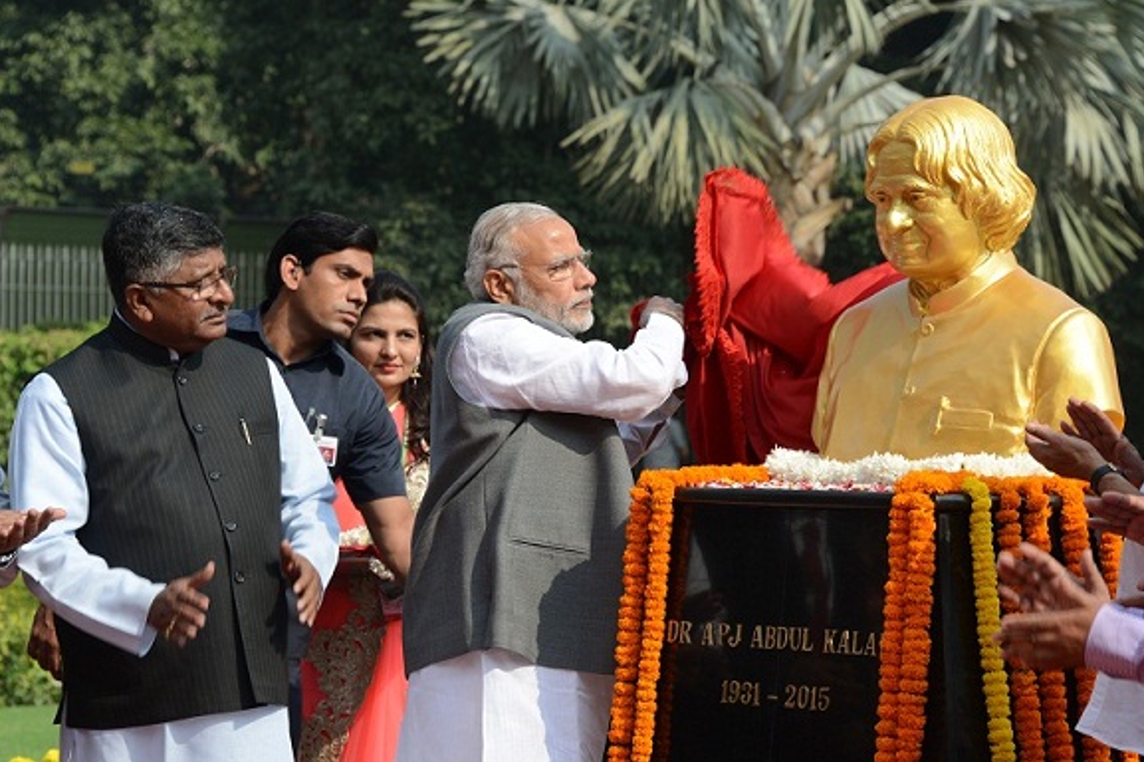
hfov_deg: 11.7
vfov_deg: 7.8
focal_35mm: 176
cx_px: 652
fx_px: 5589
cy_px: 441
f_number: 9
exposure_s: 1/160
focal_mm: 145
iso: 125
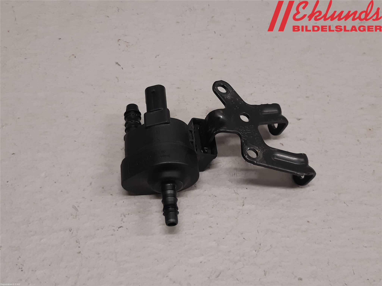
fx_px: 287
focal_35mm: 26
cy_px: 143
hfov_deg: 67.3
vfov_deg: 53.1
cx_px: 191
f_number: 1.7
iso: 100
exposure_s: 1/50
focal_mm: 3.93
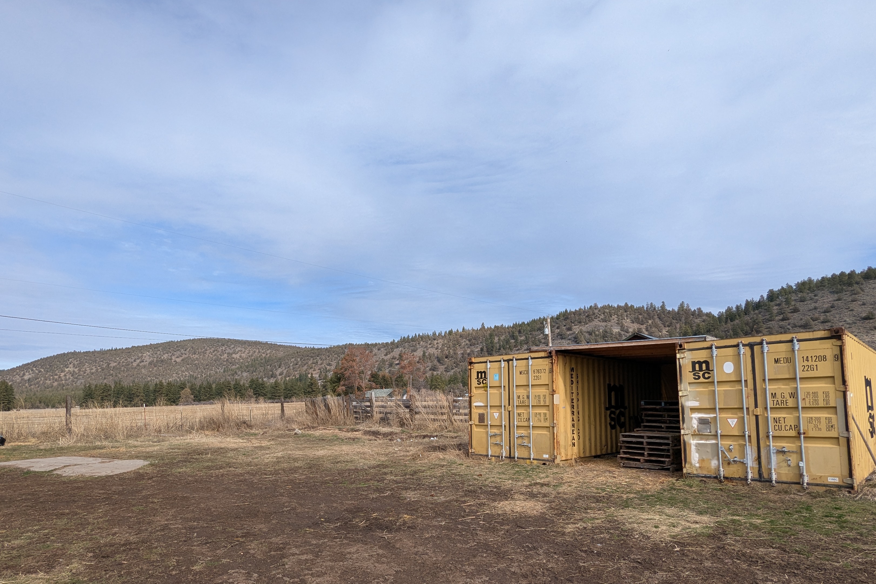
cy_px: 374
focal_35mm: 21
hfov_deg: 81.1
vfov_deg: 58.5
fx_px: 511
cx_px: 413
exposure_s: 1/1453
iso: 49
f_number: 2.2
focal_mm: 2.35
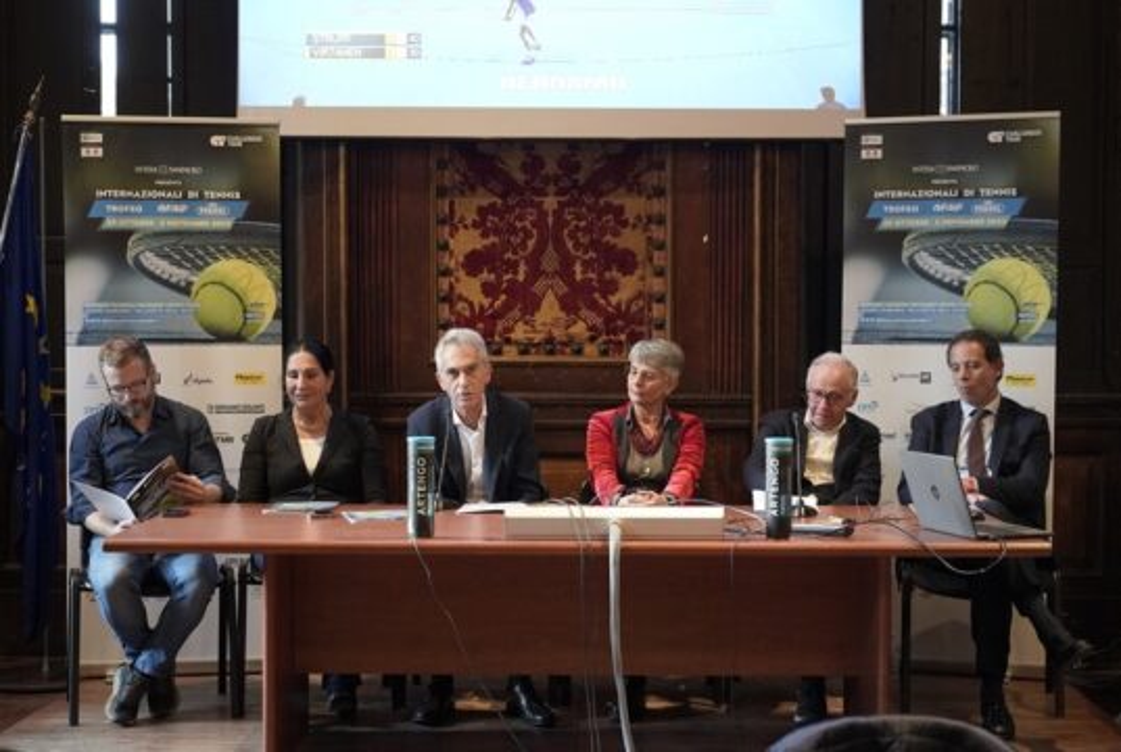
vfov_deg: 23.9
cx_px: 560
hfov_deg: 35.0
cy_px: 376
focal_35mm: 57
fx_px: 1778
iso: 6400
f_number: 4
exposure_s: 1/125
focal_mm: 57
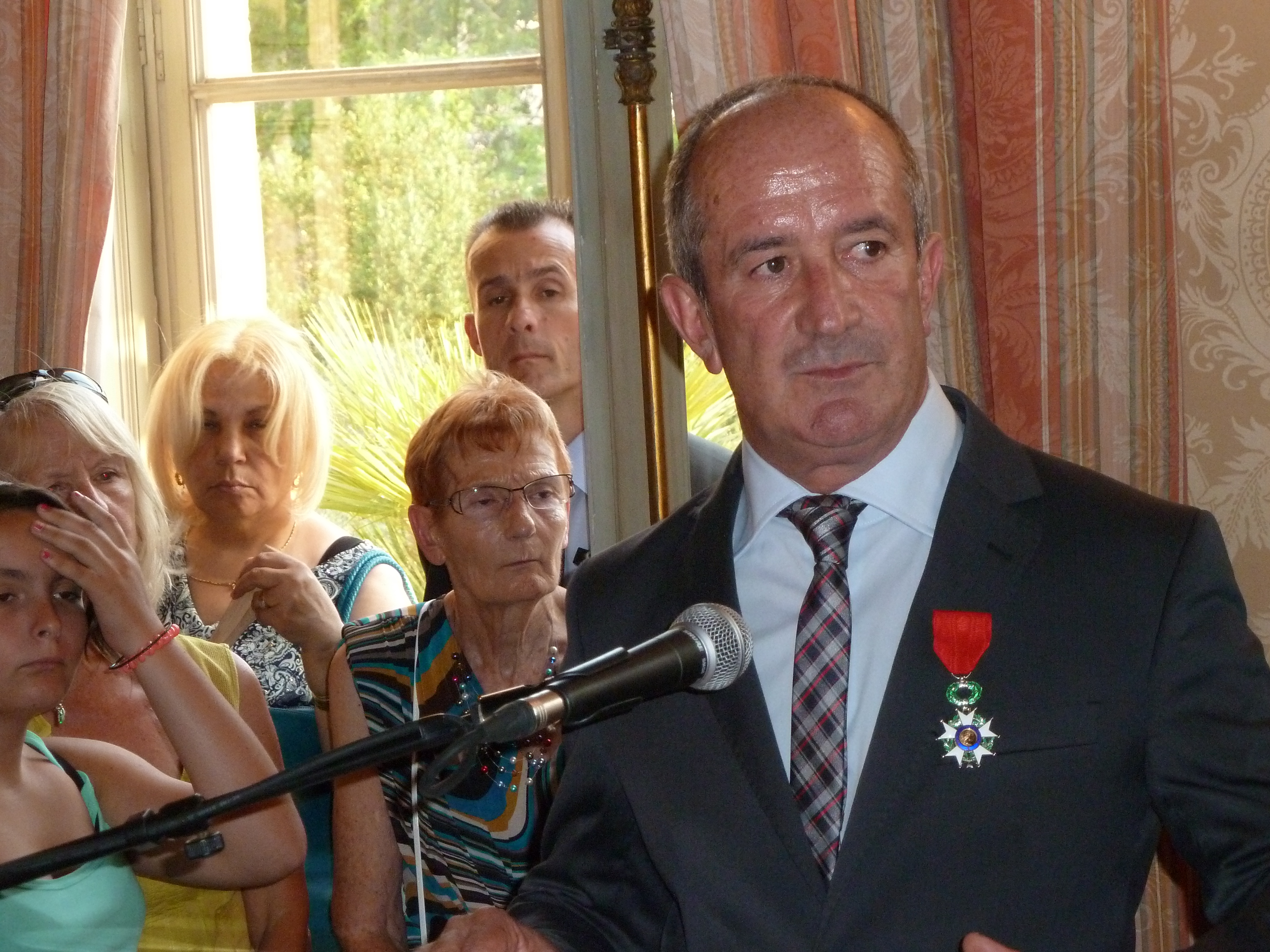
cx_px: 635
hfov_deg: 18.9
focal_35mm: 104
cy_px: 476
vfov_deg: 14.2
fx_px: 3816
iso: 400
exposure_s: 1/80
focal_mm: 17
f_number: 4.3
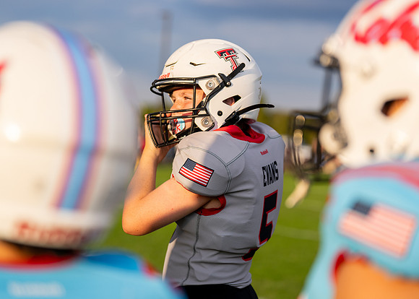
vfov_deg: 13.7
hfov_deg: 19.1
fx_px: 1245
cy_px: 147
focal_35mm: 105
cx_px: 213
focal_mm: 98
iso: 400
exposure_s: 1/2000
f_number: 2.8
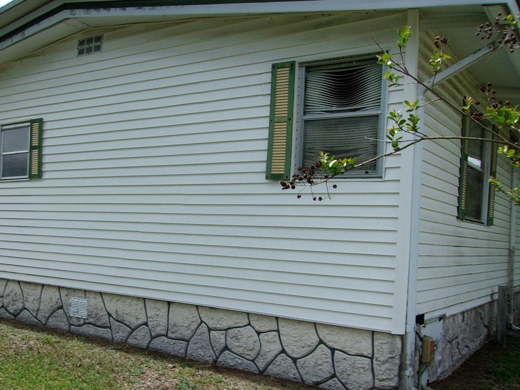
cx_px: 215
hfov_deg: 48.7
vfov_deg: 37.5
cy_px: 246
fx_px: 571
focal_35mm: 38
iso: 80
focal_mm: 4.9
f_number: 10.4
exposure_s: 1/70
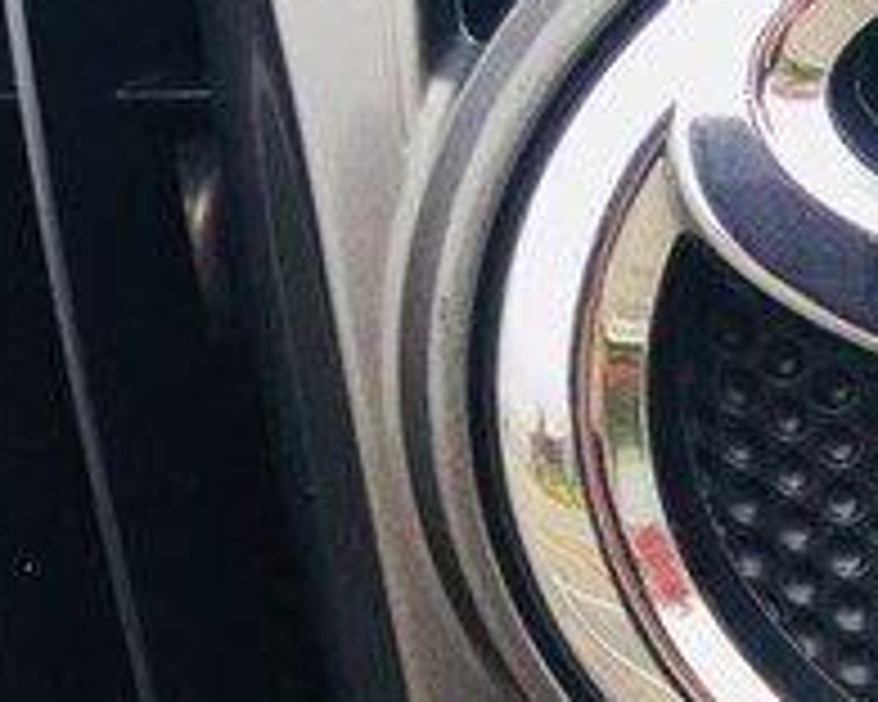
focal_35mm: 96
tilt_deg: -27.4
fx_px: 2495
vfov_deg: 15.4
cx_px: 1387
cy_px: 866
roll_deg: +2.5
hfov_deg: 17.5
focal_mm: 4.15
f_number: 2.2
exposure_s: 1/565
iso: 32
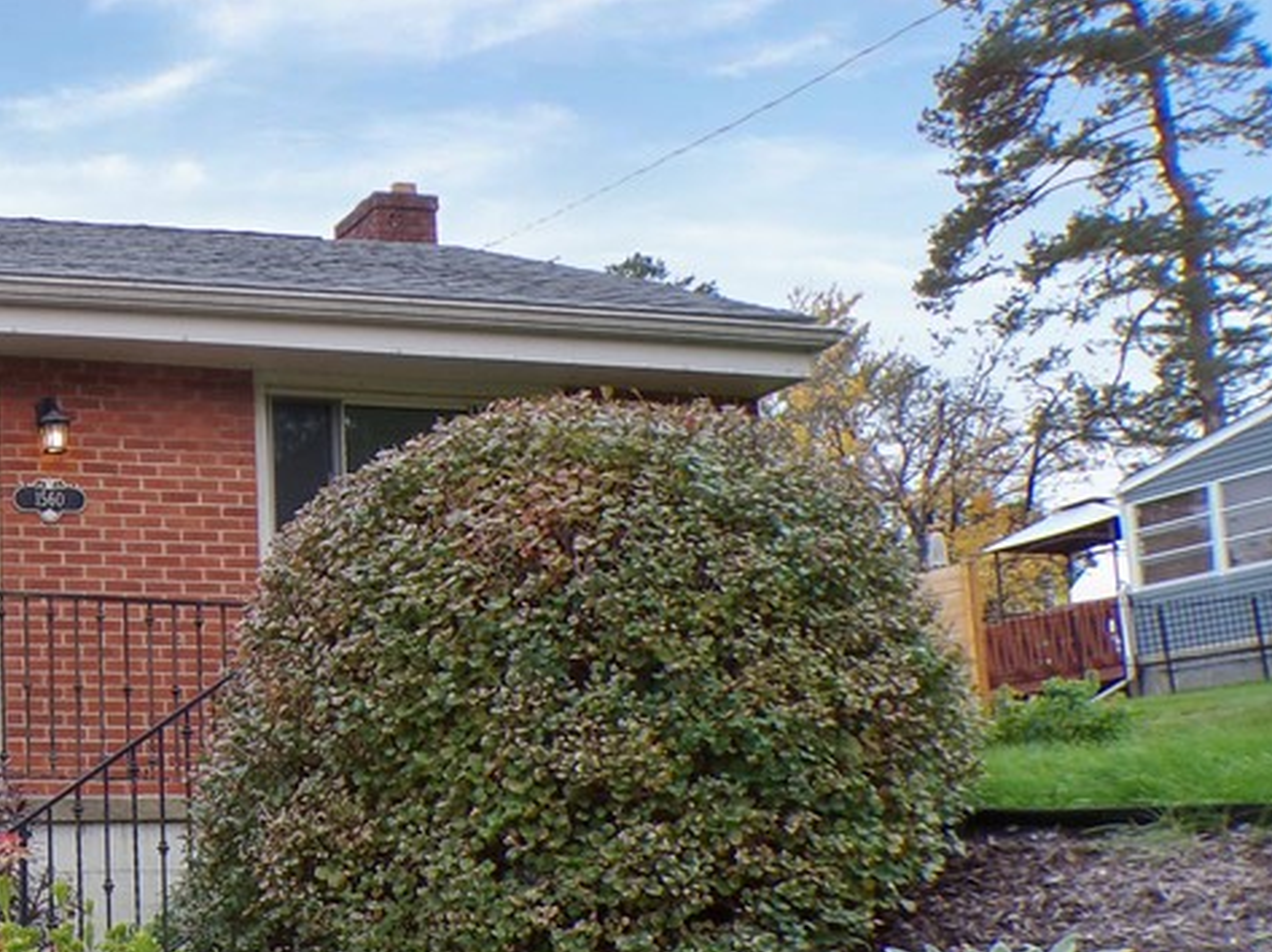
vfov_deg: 27.6
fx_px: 1909
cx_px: -89
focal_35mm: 52
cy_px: 729
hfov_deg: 32.8
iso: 100
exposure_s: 1/80
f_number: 4.4
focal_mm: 4.3
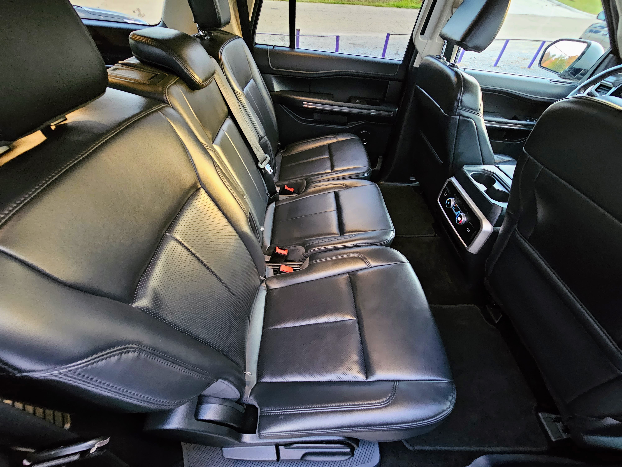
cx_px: 311
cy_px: 234
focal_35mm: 13
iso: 1250
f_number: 2.2
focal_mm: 2.2
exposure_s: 1/24
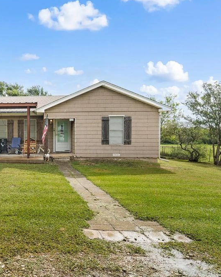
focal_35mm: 23
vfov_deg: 72.6
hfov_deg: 52.2
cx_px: 15
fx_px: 188
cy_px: 138
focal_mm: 16
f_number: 11
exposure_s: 1/15
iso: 160
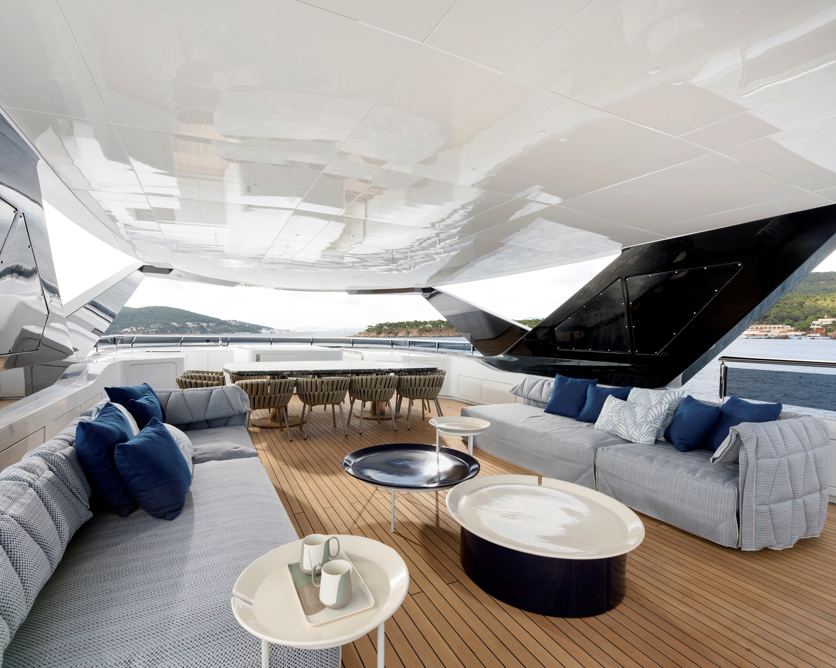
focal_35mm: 16
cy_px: 330
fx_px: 396
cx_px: 403
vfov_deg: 80.4
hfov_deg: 93.1
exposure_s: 1/15
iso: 100
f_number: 11
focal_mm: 14
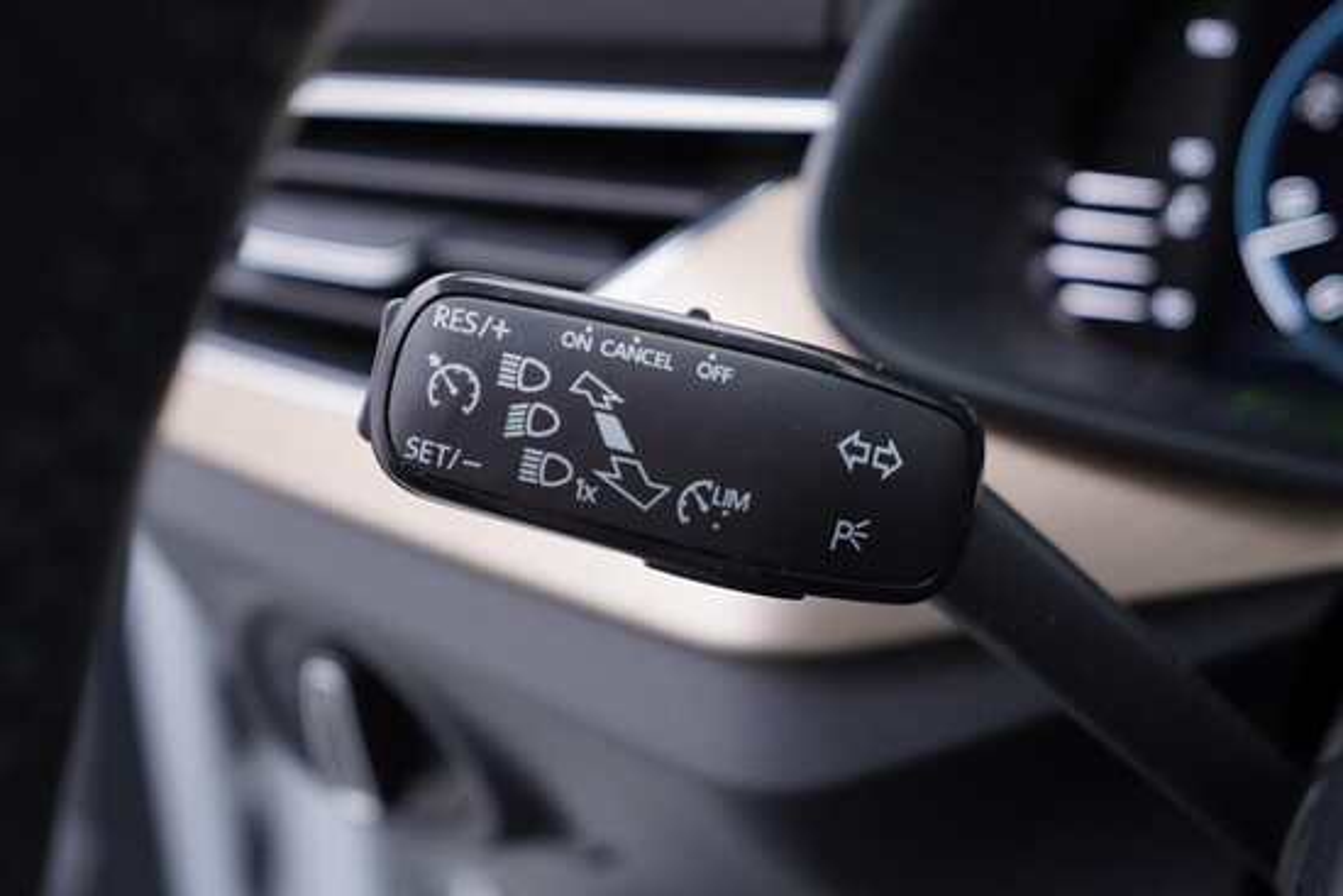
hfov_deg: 53.1
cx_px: 672
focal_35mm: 36
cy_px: 448
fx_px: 1343
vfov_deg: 36.9
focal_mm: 24
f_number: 2.8
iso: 125
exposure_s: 1/40
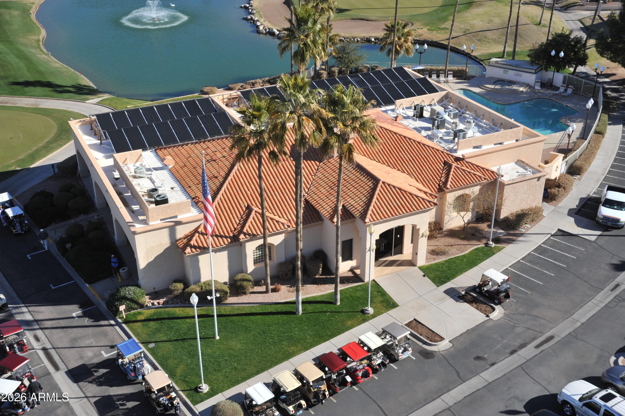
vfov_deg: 31.9
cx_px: 312
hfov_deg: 46.4
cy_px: 208
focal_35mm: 42
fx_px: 729
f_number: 16
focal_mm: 42
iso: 800
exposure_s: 1/800
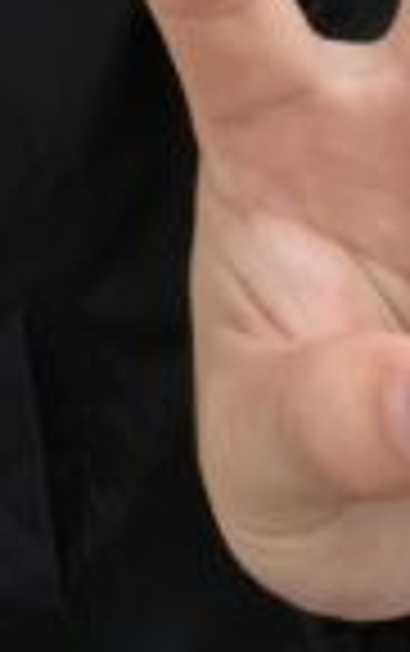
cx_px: -595
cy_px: -890
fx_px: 2799
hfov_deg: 7.8
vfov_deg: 11.2
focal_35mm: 157
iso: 50
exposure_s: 1/340
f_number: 2
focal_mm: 3.09
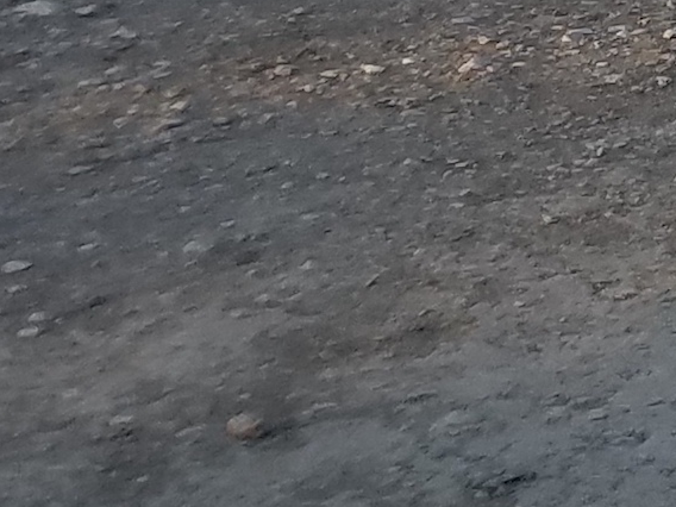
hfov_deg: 8.4
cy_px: -753
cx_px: 2242
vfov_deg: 7.5
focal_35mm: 183
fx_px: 3574
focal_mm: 4.2
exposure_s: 1/333
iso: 50
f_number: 1.7
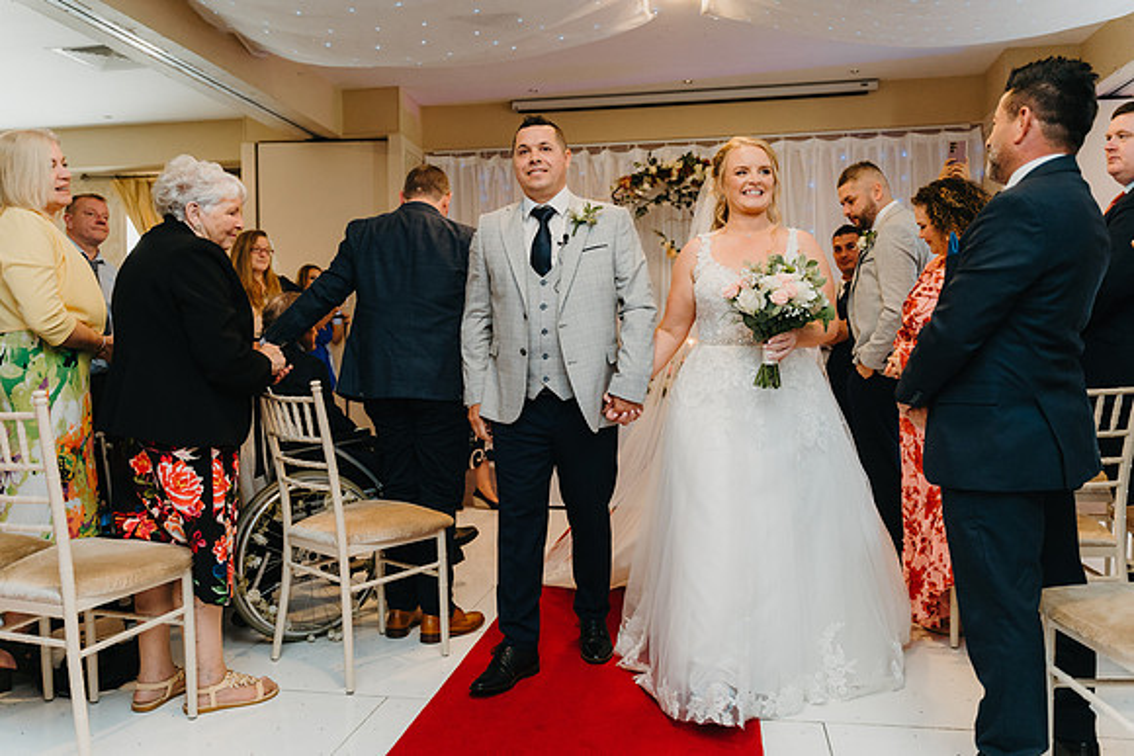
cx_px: 567
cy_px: 378
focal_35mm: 28
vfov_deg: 46.4
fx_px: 882
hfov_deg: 65.5
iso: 1250
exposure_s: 1/160
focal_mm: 28
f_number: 2.8
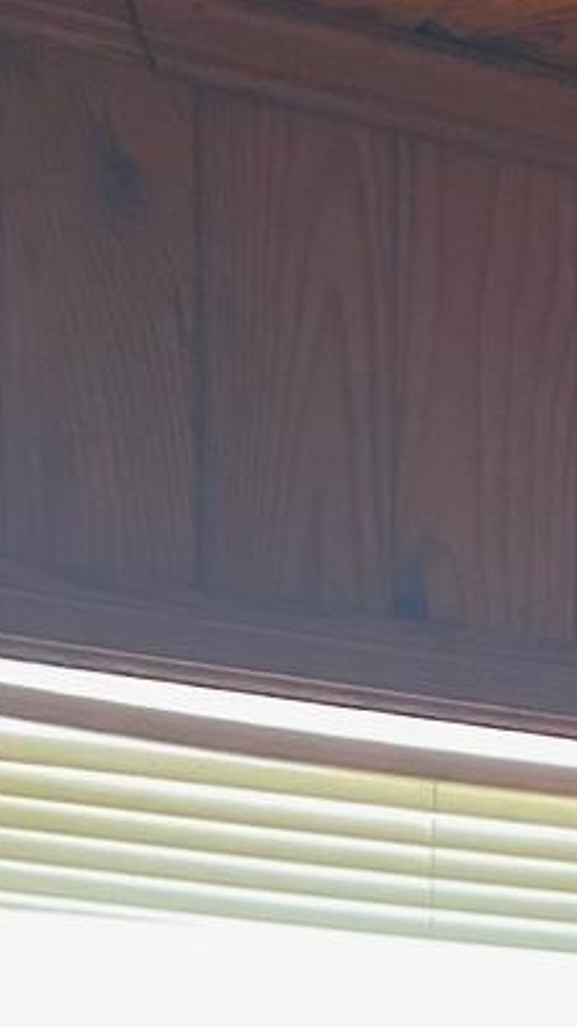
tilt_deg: -7.9
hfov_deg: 7.4
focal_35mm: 142
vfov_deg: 13.3
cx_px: 1790
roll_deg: -1.3
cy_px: 1979
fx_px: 3868
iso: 125
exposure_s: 1/88
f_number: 1.8
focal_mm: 4.25
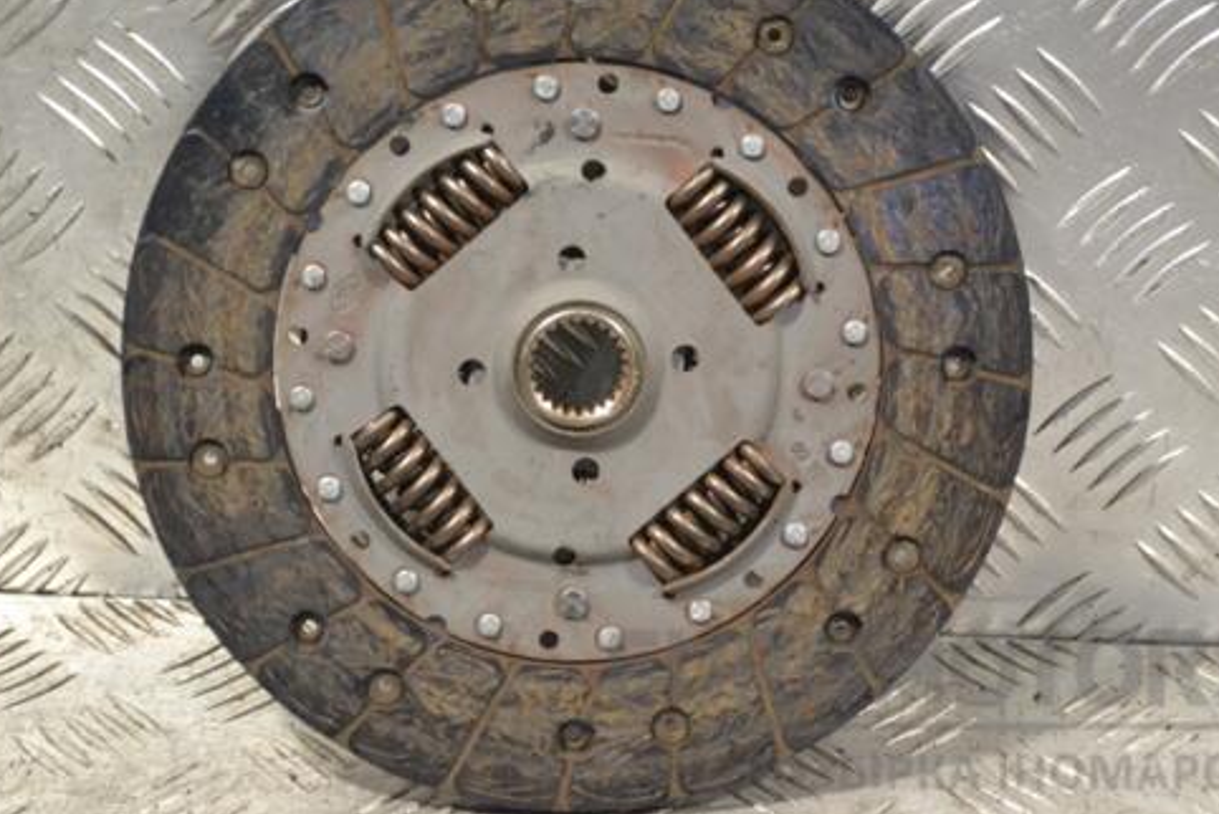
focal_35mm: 103
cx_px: 561
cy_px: 331
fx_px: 3477
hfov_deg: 19.9
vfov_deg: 13.4
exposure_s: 1/200
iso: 3200
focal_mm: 55
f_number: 7.1
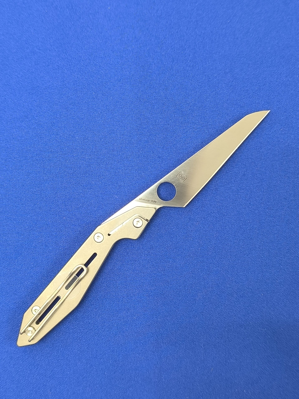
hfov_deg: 31.5
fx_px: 530
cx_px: 150
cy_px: 200
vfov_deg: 41.2
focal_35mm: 46
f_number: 1.65
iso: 640
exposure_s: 1/50
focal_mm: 6.14
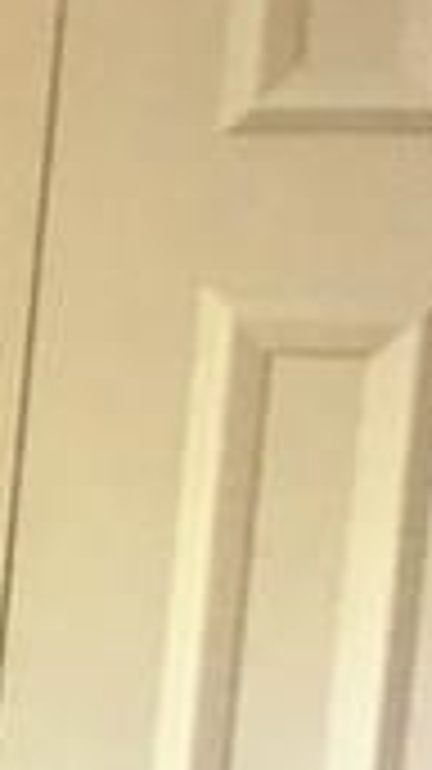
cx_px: -1264
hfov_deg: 5.6
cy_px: 955
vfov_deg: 11.2
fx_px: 3855
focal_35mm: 189
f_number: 2.2
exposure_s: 1/15
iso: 25
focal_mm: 4.15
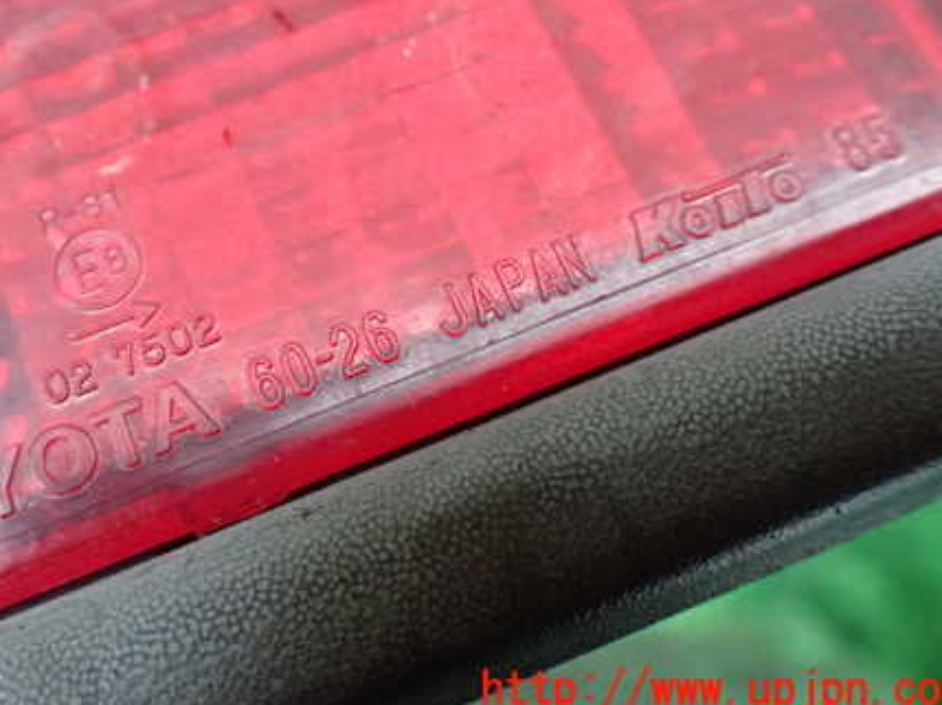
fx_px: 1142
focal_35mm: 42
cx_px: 318
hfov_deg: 44.2
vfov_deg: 33.9
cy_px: 224
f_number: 2.3
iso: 800
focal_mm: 5.4
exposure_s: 1/80
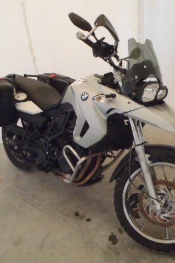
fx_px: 284
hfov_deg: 34.2
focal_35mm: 39
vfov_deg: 49.5
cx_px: 100
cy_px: 132
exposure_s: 1/30
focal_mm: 5
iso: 800
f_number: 3.5
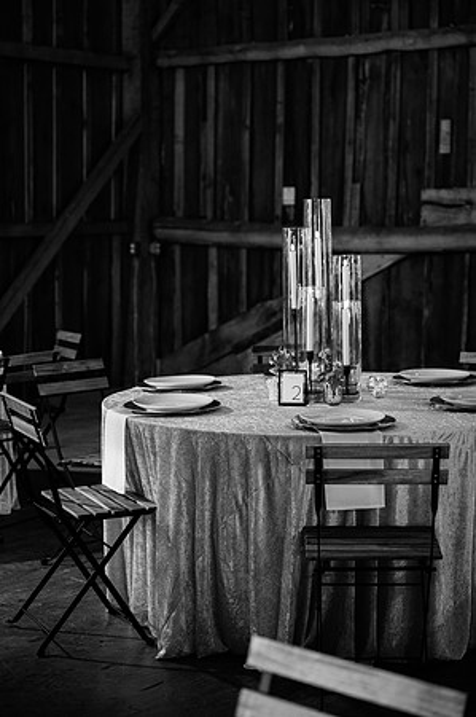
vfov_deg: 28.9
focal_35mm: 70
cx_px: 238
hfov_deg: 19.4
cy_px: 358
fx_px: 1391
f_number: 3.5
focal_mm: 70
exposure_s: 1/200
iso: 500
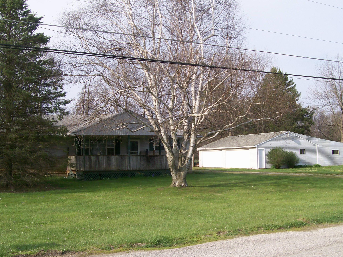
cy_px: 135
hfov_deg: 44.8
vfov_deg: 34.4
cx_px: 182
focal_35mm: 42
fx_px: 416
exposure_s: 1/374
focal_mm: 6
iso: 80
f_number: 4.8
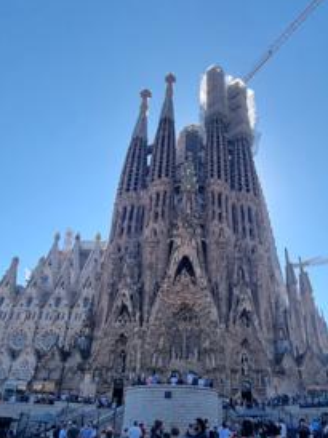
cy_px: 315
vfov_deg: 79.8
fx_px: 240
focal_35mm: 19
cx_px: 187
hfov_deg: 68.3
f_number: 2.2
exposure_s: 1/904
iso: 50
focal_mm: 2.2
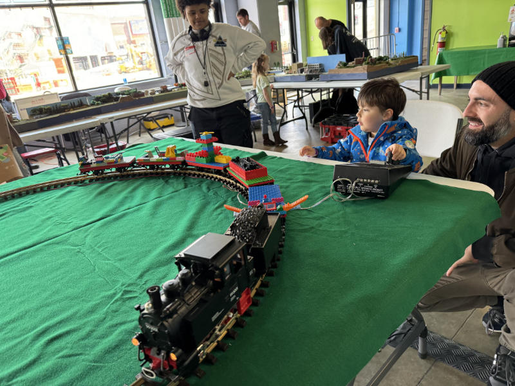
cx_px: 258
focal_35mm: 24
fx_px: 357
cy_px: 193
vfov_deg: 56.8
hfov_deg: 71.6
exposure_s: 1/121
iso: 200
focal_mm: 6.8
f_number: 1.8
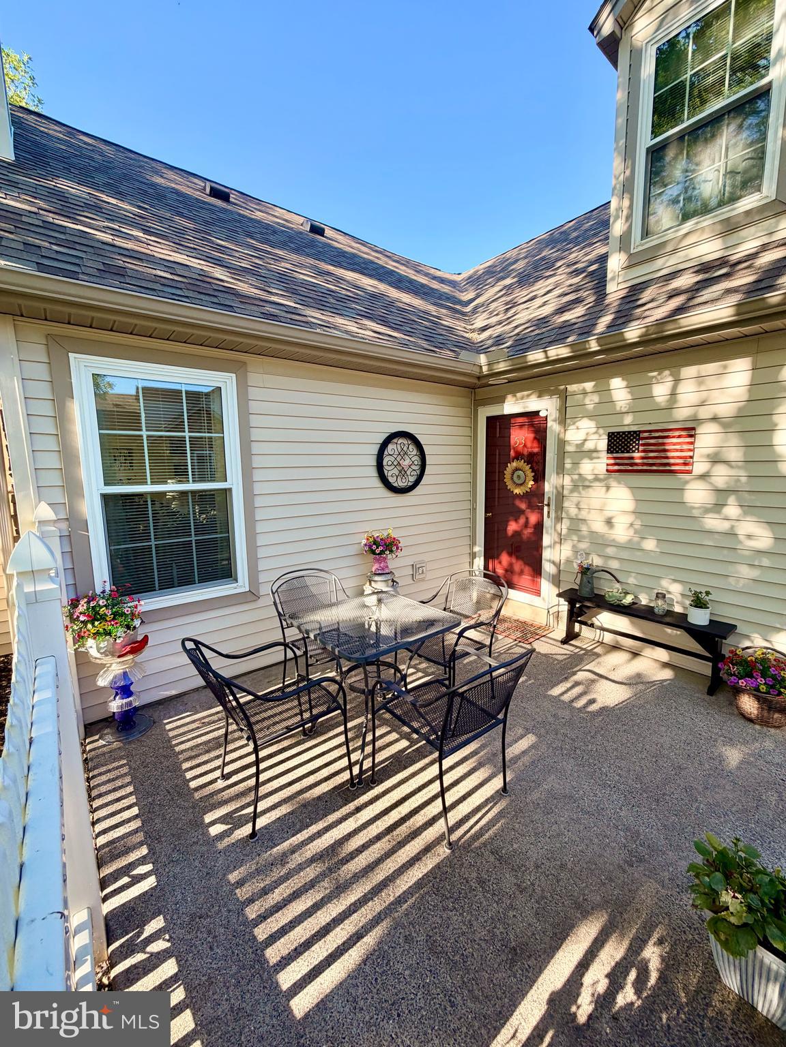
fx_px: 424
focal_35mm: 14
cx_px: 393
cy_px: 524
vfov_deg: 102.1
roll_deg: +0.6
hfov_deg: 85.7
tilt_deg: -6.2
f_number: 2.2
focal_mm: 2.22
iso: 50
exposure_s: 1/344
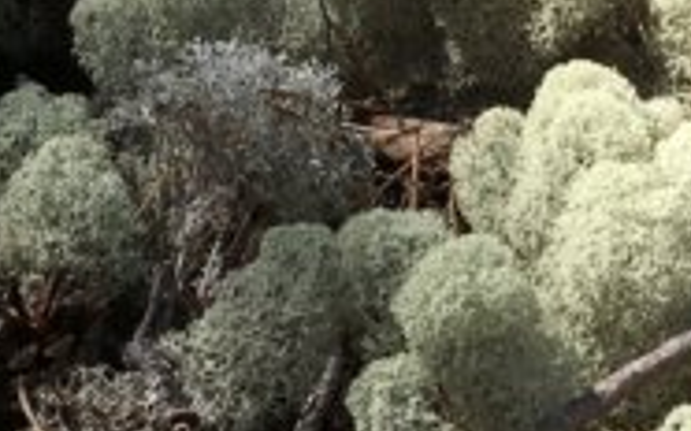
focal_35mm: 132
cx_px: 509
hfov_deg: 15.8
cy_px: -580
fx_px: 2484
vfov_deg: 9.0
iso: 25
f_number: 2.2
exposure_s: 1/1709
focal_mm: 4.15
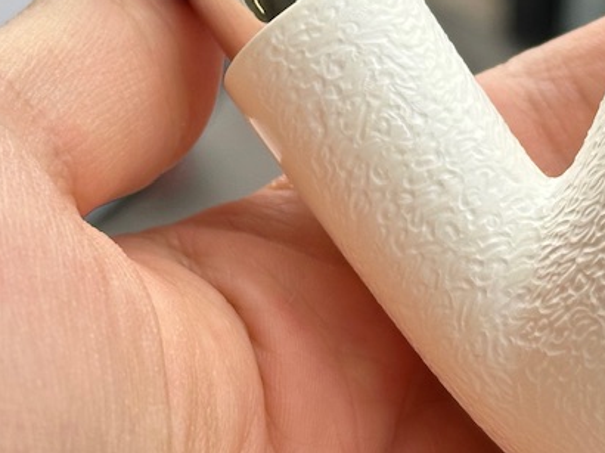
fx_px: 2620
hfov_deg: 13.1
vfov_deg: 9.8
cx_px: 424
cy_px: -4
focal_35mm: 150
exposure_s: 1/872
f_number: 1.78
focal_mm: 6.86
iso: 64
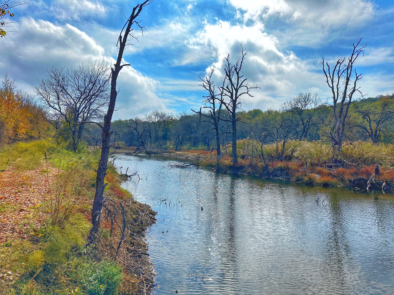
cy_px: 148
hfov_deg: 71.6
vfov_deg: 56.8
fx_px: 273
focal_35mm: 24
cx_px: 197
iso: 80
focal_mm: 6.86
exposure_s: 1/15625
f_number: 1.78
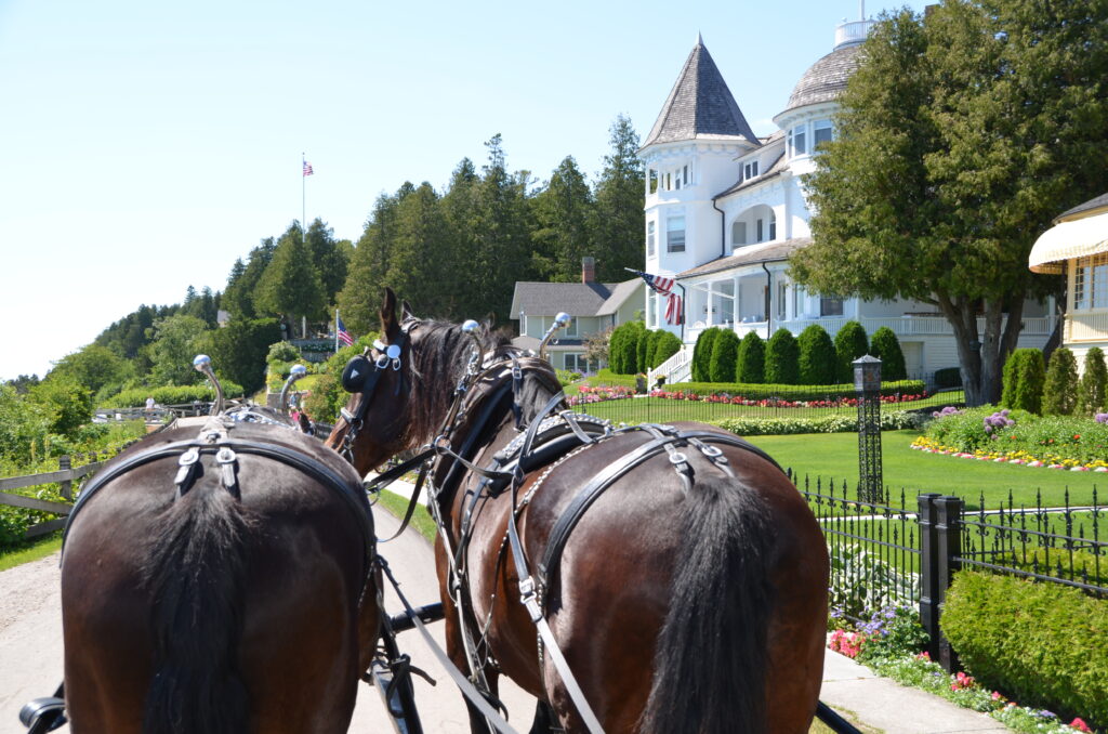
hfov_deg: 46.5
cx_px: 554
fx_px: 1290
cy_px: 367
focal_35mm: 42
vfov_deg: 31.7
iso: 100
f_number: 7.1
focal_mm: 28
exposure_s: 1/200
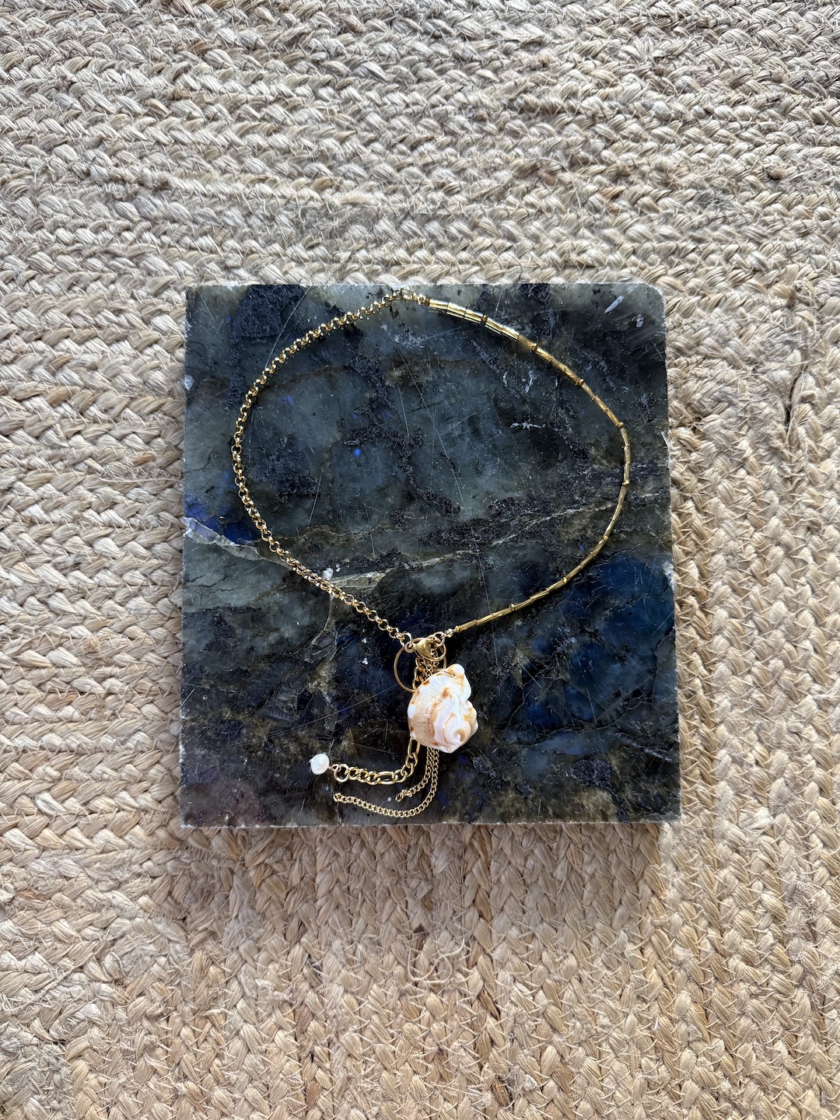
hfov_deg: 56.8
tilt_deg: -85.7
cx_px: 420
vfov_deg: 71.6
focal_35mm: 24
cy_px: 560
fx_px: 777
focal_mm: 6.76
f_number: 1.78
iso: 400
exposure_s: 1/50
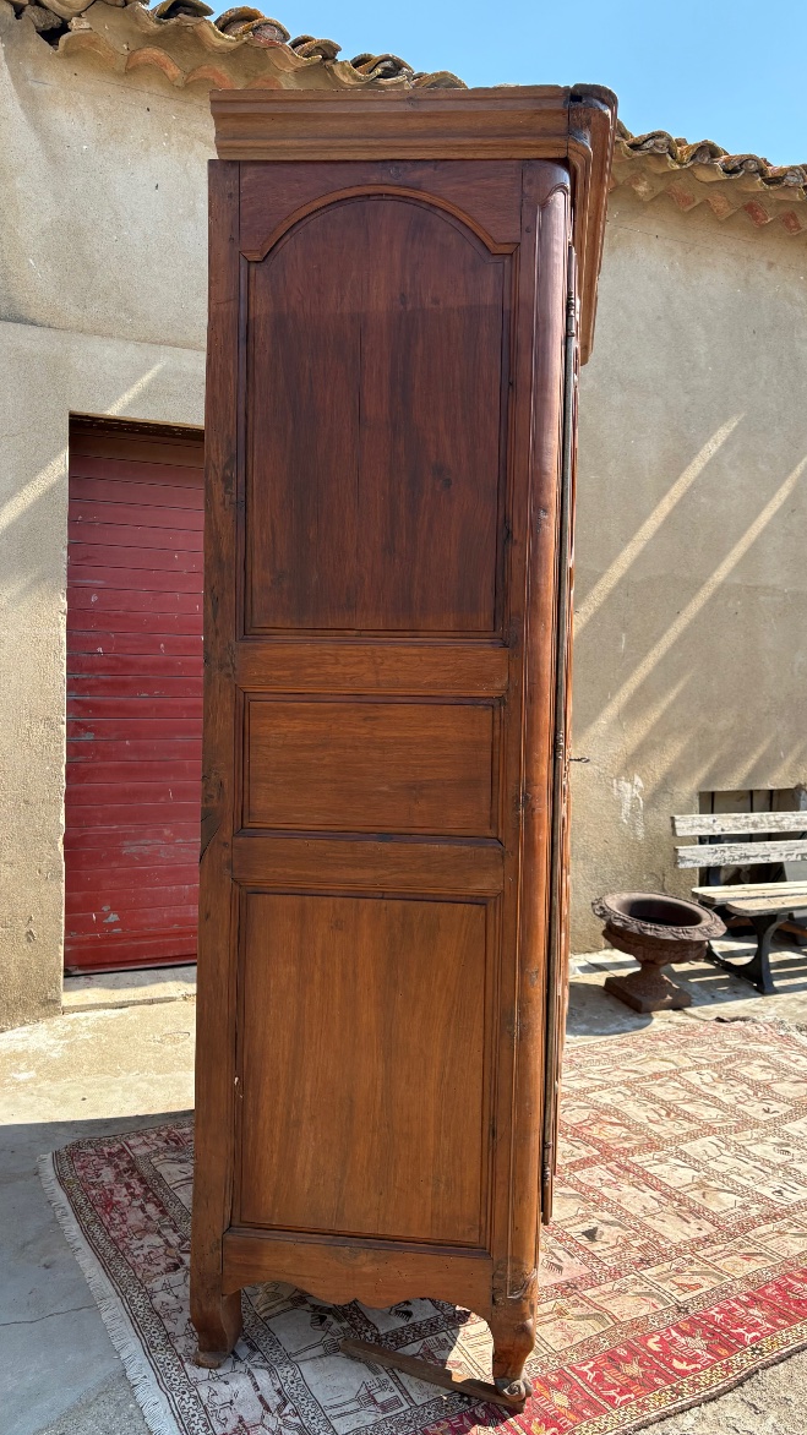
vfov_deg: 66.1
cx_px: 446
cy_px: 715
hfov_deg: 40.1
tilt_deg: -0.9
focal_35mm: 29
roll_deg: -1.0
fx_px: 1104
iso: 50
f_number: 1.6
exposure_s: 1/1337
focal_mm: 5.96
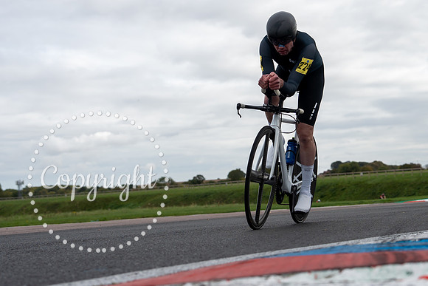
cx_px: 310
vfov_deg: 15.7
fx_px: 1036
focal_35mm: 87
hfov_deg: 23.2
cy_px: 153
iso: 100
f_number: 3.5
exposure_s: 1/1000
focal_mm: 46
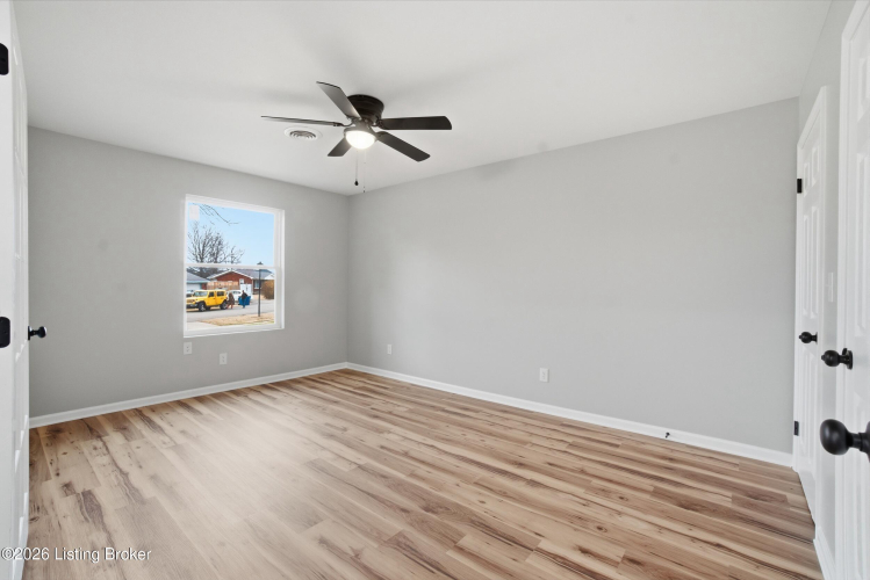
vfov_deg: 77.4
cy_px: 290
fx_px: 363
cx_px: 435
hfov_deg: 100.4
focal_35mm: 15
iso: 400
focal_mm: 10
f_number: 11
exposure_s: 1/80
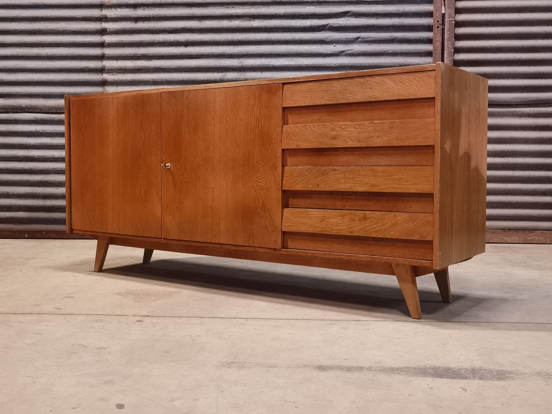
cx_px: 276
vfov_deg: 36.0
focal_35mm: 40
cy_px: 207
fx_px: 638
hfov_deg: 46.8
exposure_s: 1/20
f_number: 1.9
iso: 1000
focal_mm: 6.71
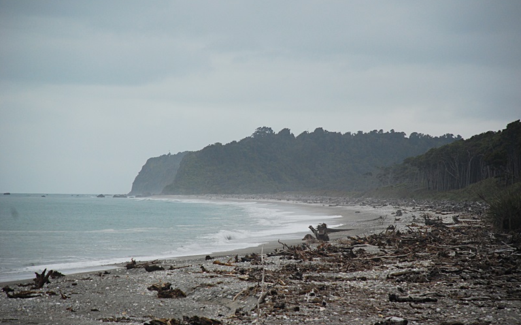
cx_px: 260
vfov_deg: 6.3
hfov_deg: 10.1
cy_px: 158
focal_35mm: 208
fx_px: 2946
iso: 400
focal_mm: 135
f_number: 5.6
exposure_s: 1/2000
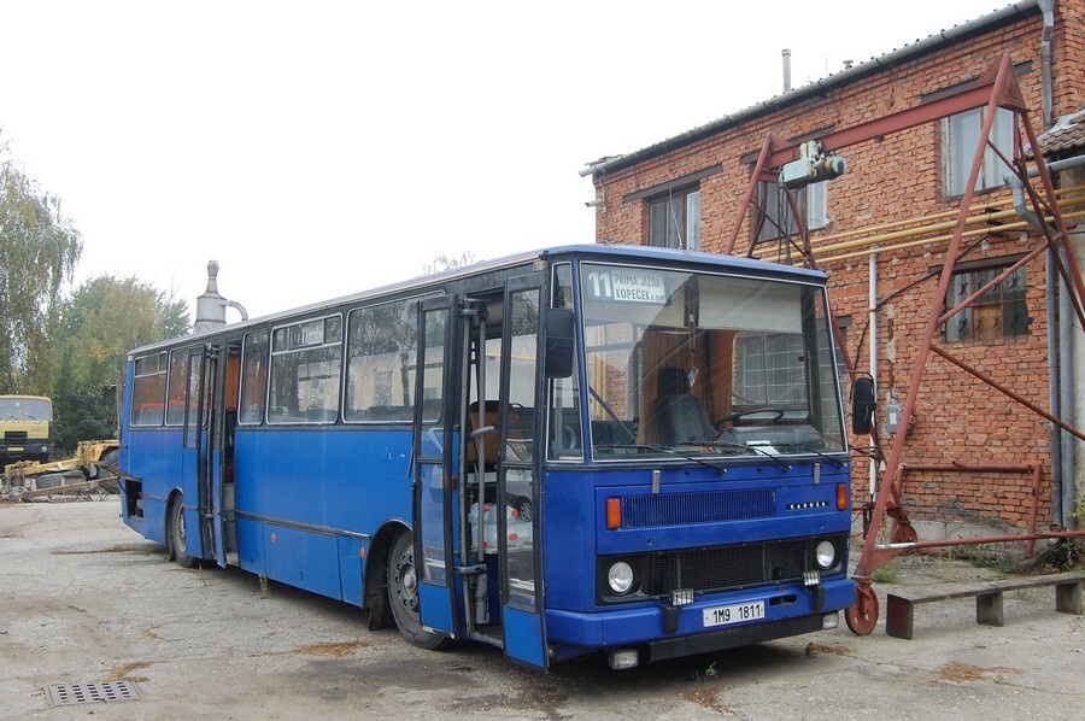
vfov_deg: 38.3
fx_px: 1039
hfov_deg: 55.2
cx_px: 542
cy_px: 360
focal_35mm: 34
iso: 400
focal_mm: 23
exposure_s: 1/100
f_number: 9
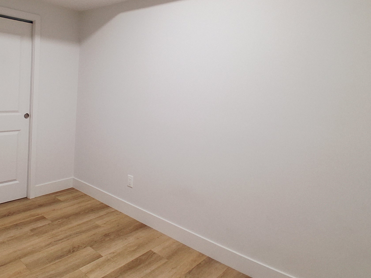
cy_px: 109
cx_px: 115
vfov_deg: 52.6
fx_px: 279
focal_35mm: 26
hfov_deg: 65.0
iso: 160
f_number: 2.2
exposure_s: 1/40
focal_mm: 1.4
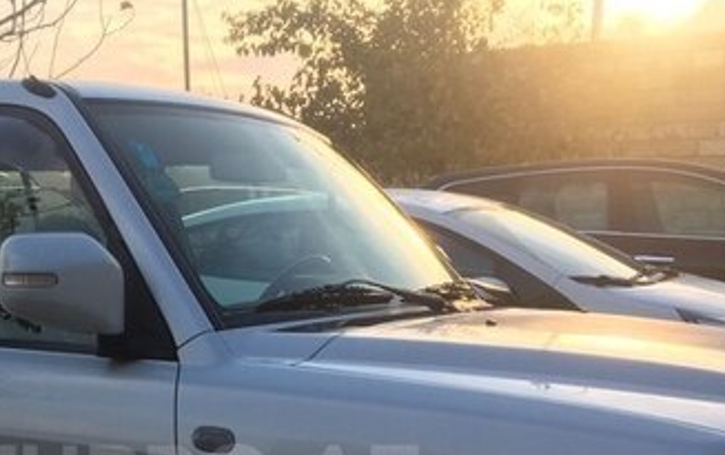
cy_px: 478
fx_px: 1226
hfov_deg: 32.4
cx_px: 193
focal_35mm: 62
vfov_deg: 20.2
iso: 25
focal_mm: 4.15
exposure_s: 1/287
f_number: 2.2
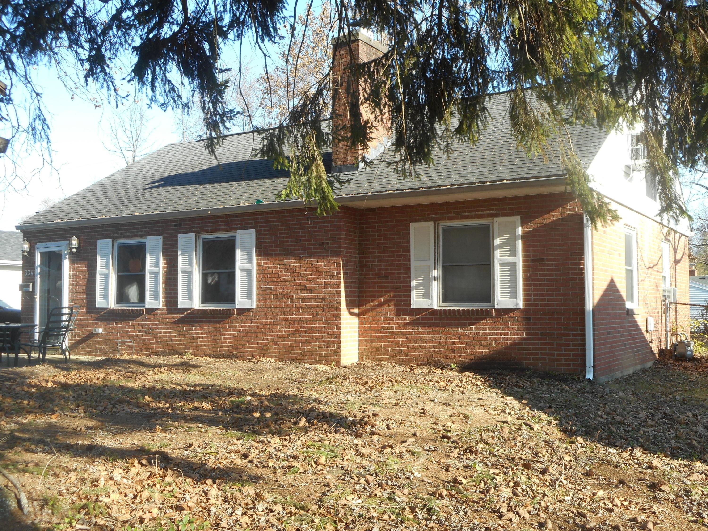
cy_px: 266
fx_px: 798
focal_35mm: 39
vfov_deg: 36.8
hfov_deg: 47.9
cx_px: 354
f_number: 4.5
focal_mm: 6.9
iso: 80
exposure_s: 1/100
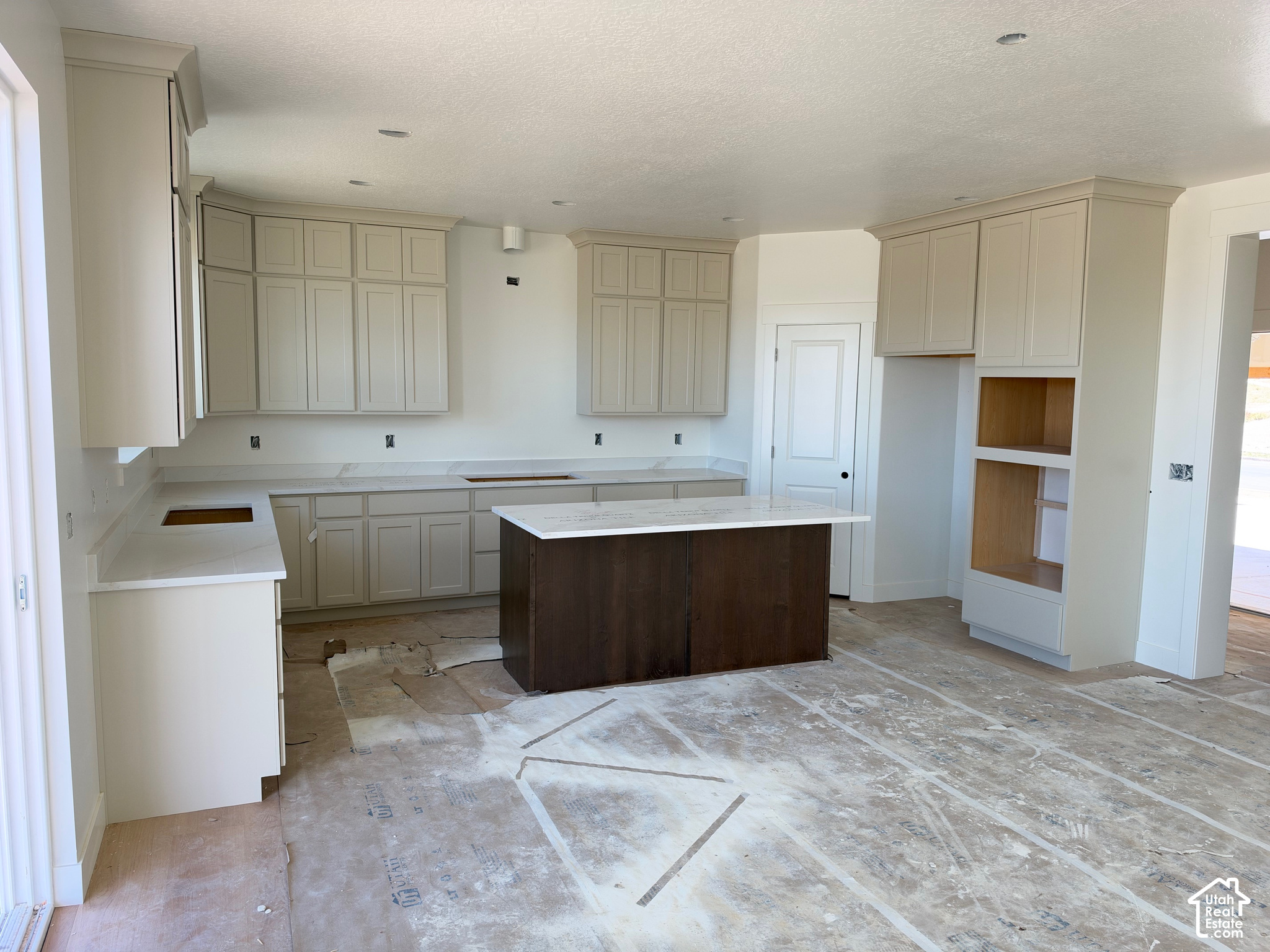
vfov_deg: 56.8
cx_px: 635
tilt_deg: -6.1
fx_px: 881
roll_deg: -0.4
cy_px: 476
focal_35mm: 24
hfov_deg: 71.6
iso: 80
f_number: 1.8
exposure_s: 1/121
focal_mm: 6.93
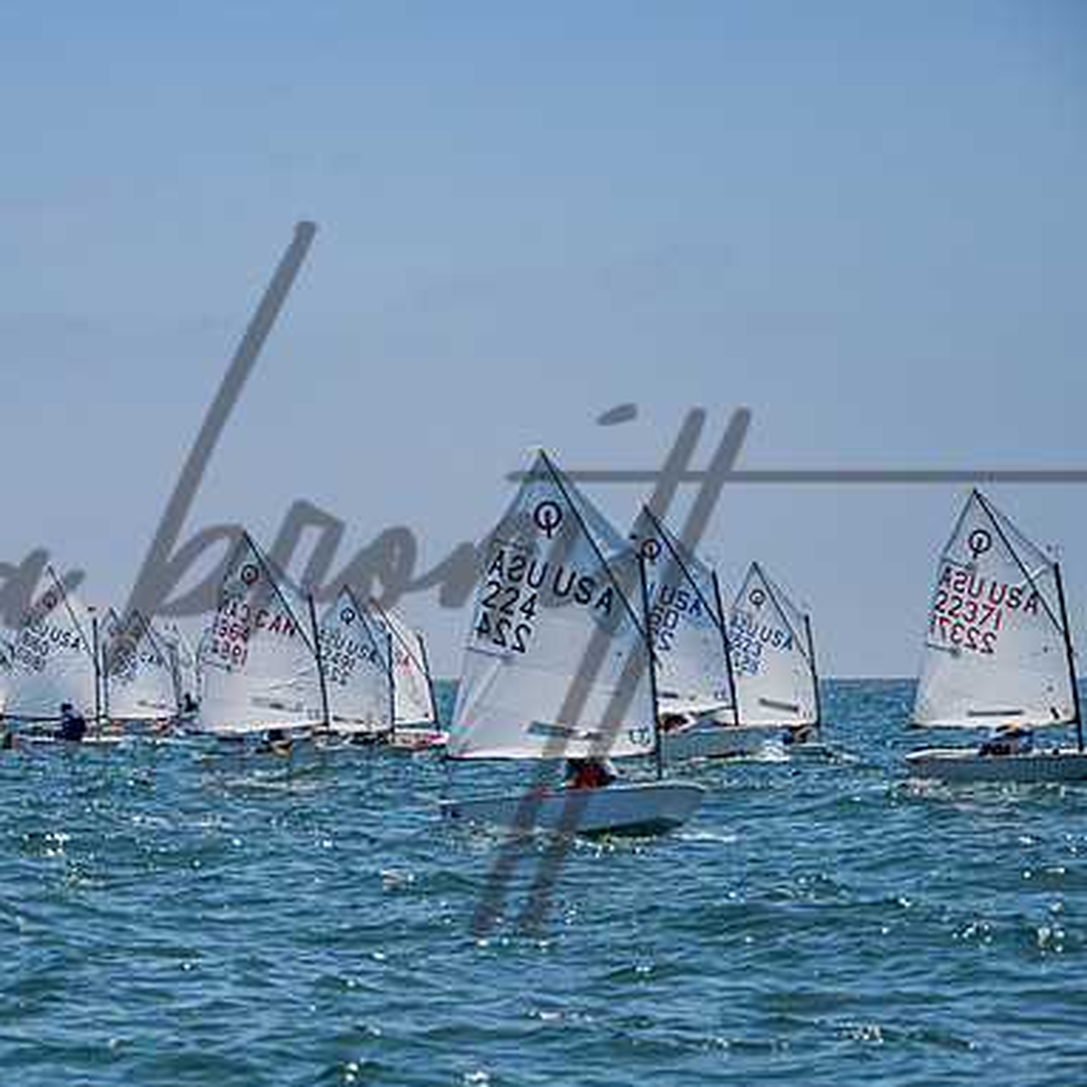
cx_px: 268
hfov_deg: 11.0
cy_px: 639
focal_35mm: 159
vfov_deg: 11.0
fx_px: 5649
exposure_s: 1/2000
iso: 250
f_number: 6.7
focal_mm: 105
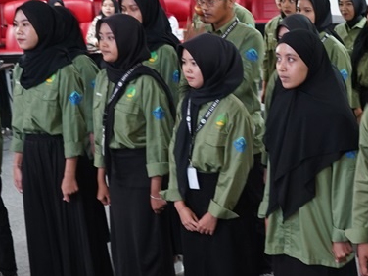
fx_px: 914
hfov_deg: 21.6
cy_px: 179
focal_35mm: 86
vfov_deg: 17.1
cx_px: 400
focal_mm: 28
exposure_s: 1/20
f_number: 4
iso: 1250
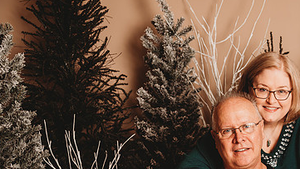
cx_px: 239
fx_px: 589
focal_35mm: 74
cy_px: 159
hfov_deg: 28.0
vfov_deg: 16.1
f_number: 4
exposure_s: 1/160
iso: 100
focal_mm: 44
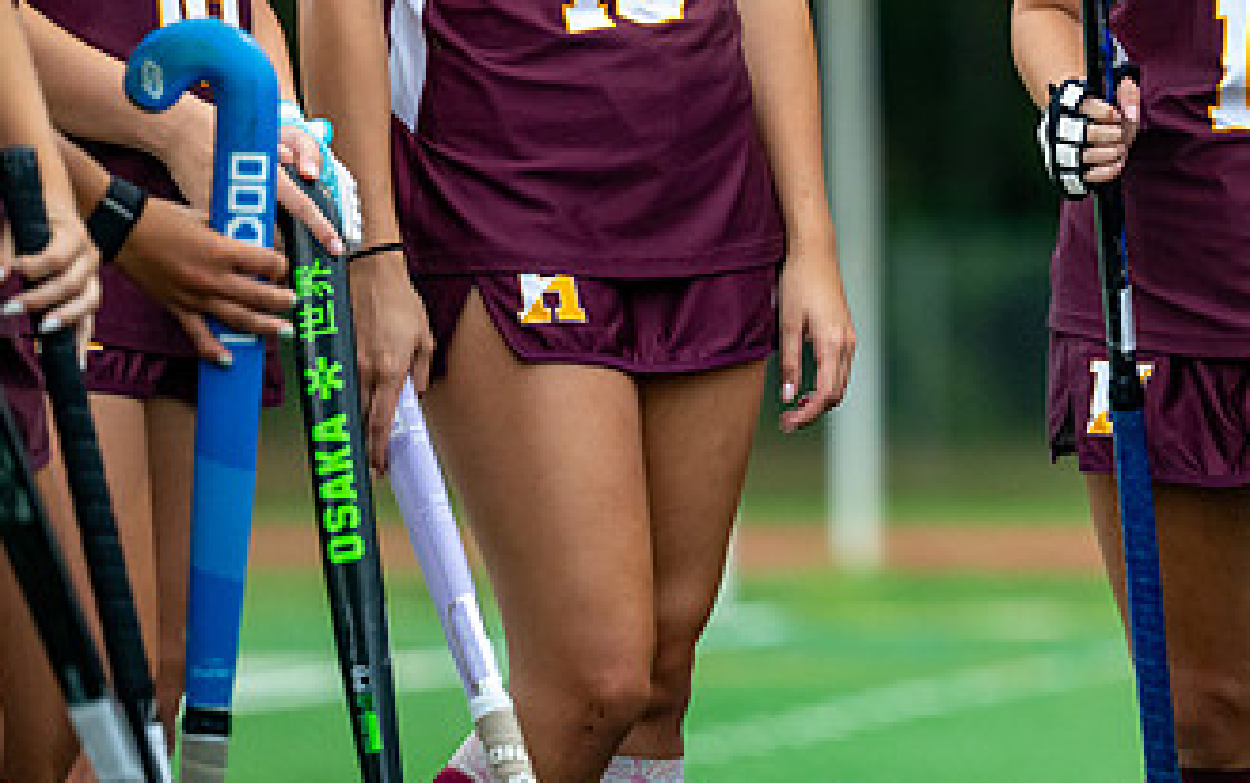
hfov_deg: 5.0
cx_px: 1286
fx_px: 14145
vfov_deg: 3.2
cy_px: -9
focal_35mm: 415
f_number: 2.8
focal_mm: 175
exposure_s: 1/1000
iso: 1400
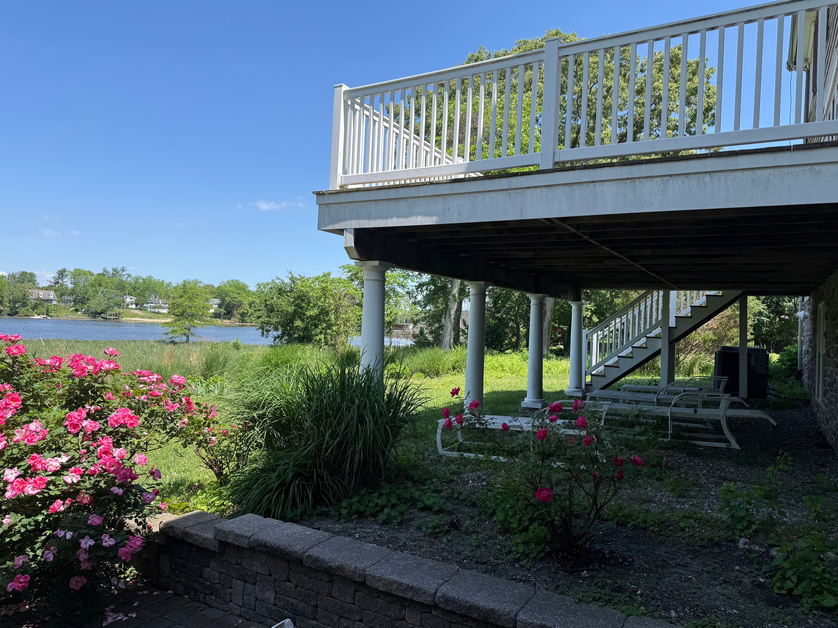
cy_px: 314
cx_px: 419
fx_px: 581
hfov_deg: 71.6
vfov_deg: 56.8
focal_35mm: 24
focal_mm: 6.76
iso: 80
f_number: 1.78
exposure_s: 1/2703
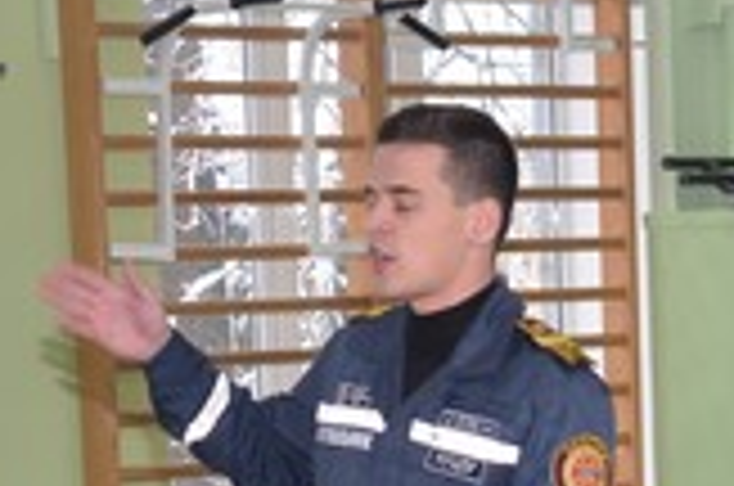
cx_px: 527
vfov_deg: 7.6
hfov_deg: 11.6
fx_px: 3602
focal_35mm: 177
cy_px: 713
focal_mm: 24
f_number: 3.8
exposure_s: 1/80
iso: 400
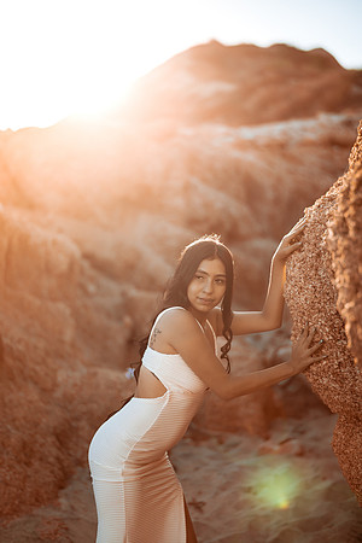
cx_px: 181
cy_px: 272
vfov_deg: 34.5
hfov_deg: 23.4
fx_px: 875
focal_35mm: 58
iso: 100
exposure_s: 1/3200
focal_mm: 58
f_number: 1.4
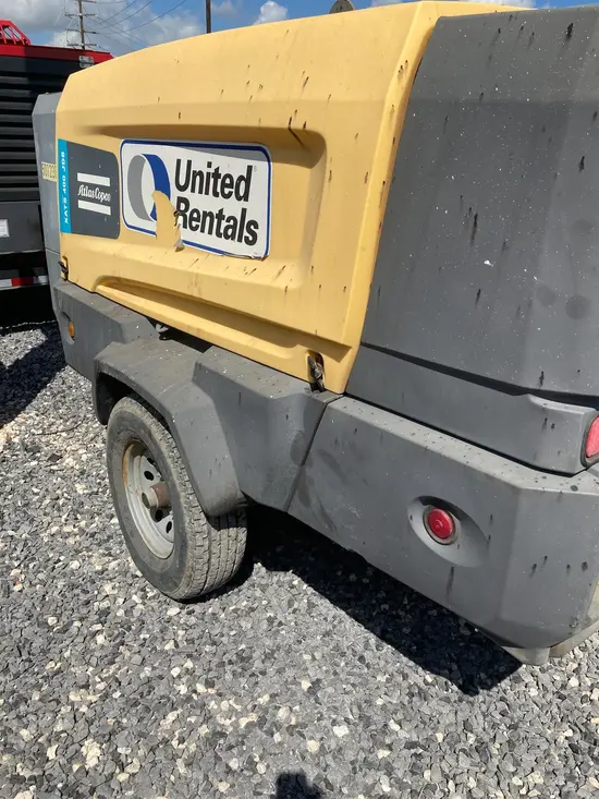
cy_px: 400
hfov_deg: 49.8
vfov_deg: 63.4
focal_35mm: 28
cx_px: 300
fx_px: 646
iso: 20
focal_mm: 3.99
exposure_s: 1/2667
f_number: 1.8
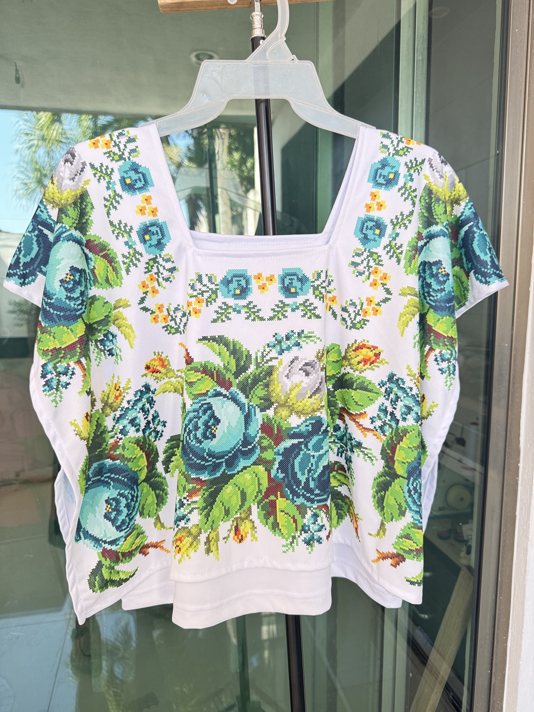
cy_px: 356
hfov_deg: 56.8
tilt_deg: -9.9
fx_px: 494
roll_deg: -1.5
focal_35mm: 24
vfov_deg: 71.6
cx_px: 267
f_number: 1.78
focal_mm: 6.76
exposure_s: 1/121
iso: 125
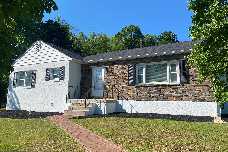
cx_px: 114
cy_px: 72
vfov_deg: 46.4
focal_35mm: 28
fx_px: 177
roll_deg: -0.3
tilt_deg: +7.1
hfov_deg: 65.5
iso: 32
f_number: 1.8
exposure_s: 1/2410
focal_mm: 4.25
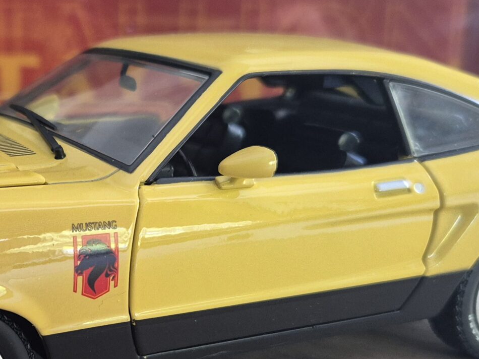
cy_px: 215
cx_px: 89
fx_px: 858
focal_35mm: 62
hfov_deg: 30.4
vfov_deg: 23.6
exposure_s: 1/100
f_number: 1.8
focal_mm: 5.4
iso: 400
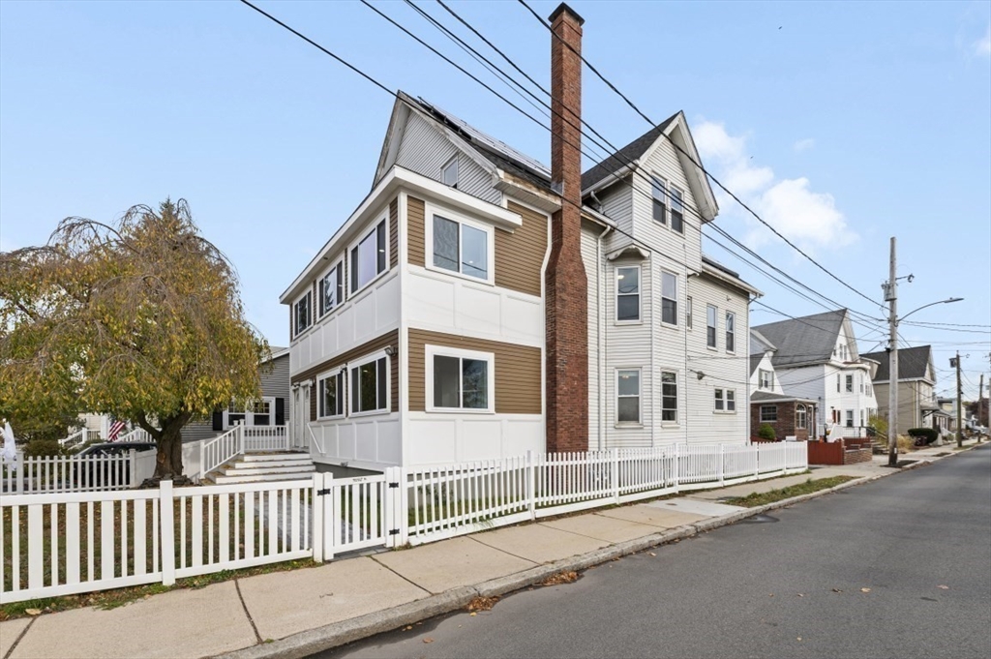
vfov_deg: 81.1
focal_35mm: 14
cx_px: 496
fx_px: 385
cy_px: 330
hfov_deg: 104.3
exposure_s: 1/320
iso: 100
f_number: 8
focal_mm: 14
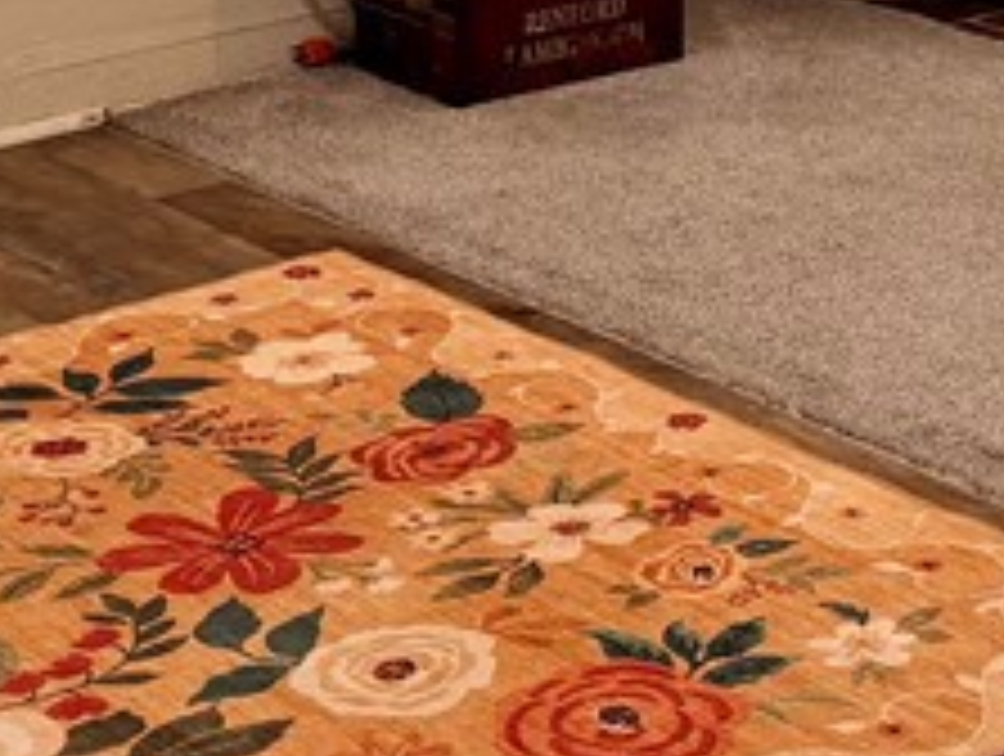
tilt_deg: -6.4
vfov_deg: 12.6
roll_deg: +0.6
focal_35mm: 110
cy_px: -468
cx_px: 779
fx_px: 3196
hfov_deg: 17.7
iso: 160
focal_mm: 6.76
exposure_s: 1/149
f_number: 1.78
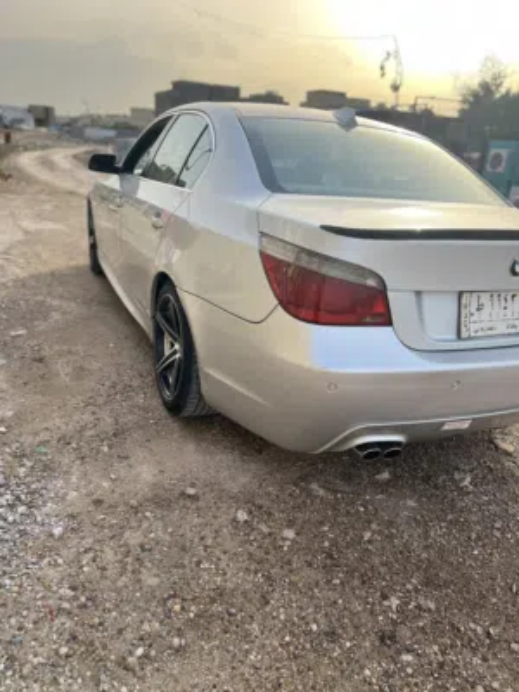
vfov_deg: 67.3
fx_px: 520
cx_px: 260
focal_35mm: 26
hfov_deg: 53.1
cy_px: 346
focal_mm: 5.7
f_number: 1.5
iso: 50
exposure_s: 1/1698
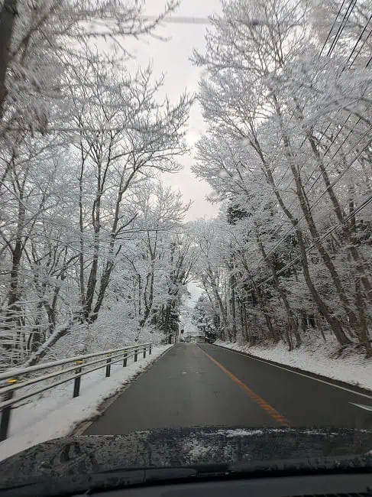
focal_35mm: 24
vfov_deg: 71.6
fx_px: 344
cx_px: 186
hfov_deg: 56.8
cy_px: 248
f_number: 1.7
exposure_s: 1/100
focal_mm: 4.5
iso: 125
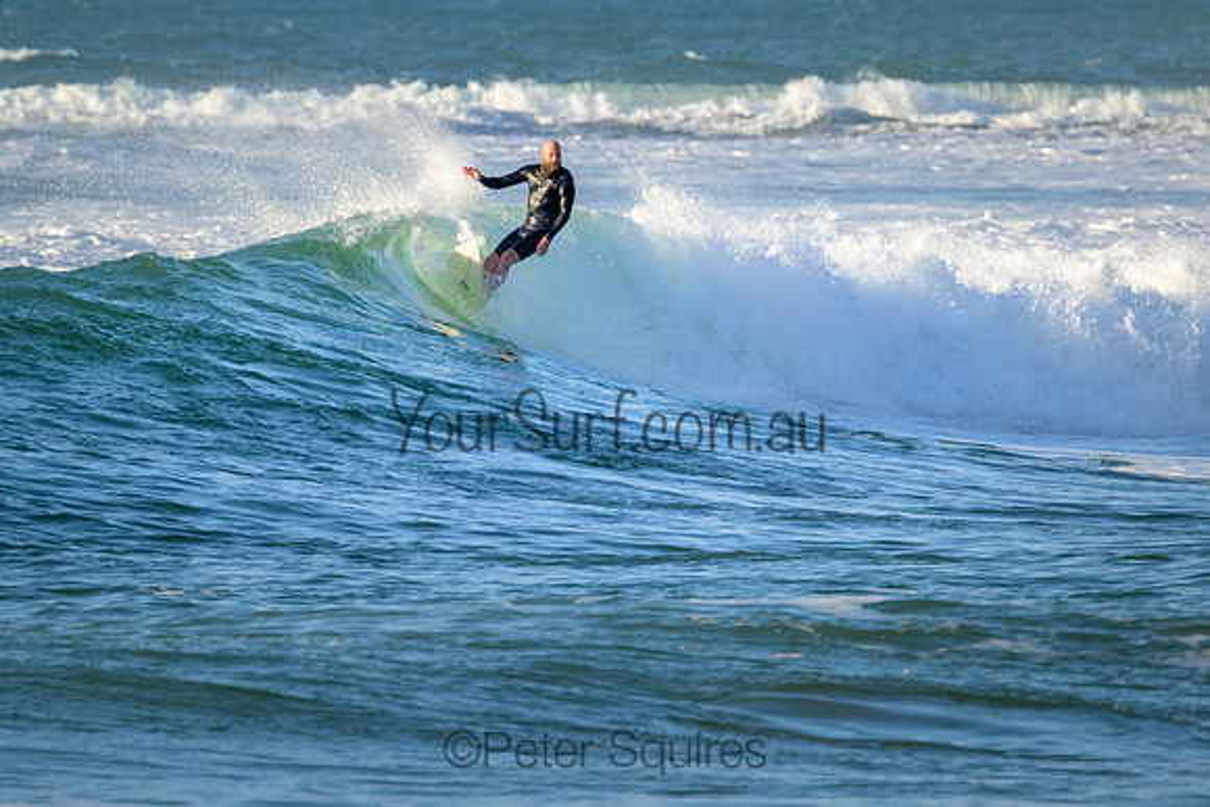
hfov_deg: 2.5
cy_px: 404
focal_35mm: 824
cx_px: 605
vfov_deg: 1.7
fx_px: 27708
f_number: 11
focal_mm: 800
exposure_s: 1/2000
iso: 2200
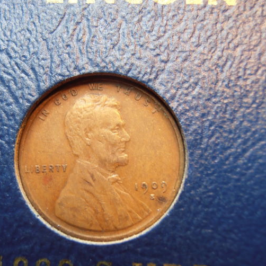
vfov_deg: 38.3
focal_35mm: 44
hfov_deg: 37.9
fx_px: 383
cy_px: 134
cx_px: 89
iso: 125
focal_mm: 6.61
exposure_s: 1/30
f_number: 3.9
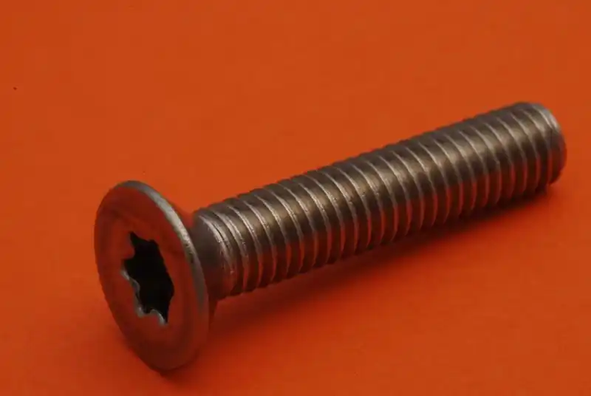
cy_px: 198
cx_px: 296
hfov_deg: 15.2
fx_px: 2219
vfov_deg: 10.2
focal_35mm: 135
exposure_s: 1
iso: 100
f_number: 45
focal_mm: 90
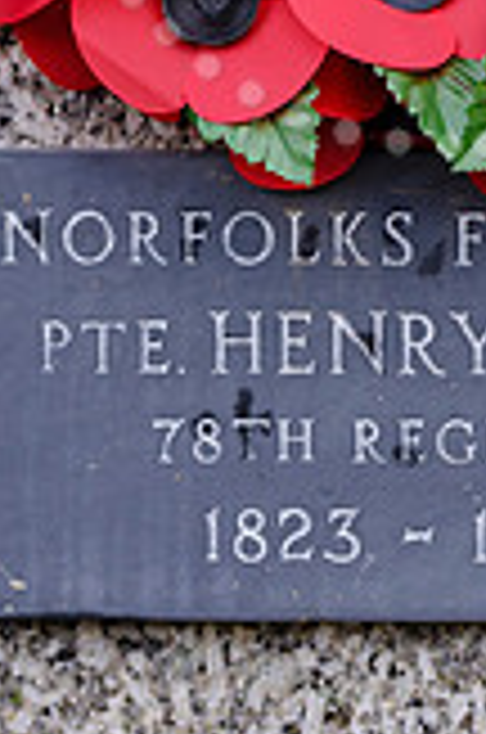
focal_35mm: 254
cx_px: 452
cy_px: -270
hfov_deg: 5.4
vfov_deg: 8.0
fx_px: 5165
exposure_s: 1/500
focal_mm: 92
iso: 800
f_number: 4.8
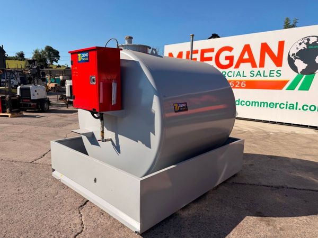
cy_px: 119
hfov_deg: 71.6
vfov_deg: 56.8
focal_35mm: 24
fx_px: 220
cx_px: 159
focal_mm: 6.76
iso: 80
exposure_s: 1/6173
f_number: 1.78
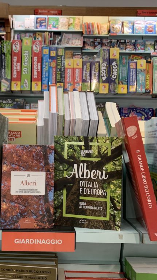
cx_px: 35
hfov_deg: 30.5
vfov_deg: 52.8
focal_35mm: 38
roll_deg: -0.9
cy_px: 140
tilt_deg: -14.1
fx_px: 281
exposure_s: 1/50
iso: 64
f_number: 1.8
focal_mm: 4.25
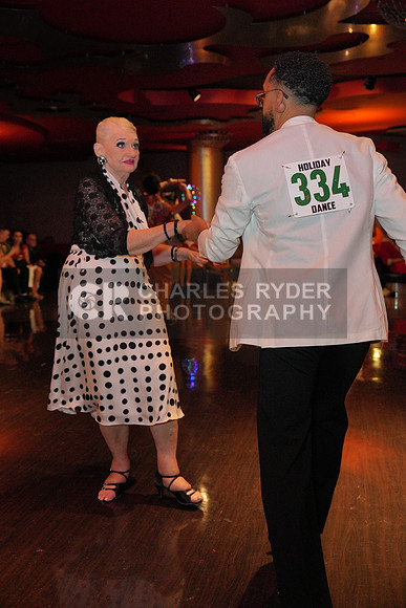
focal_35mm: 38
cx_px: 203
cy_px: 304
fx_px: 642
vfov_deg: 50.7
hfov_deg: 35.1
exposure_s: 1/200
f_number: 4
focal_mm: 38
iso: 4000
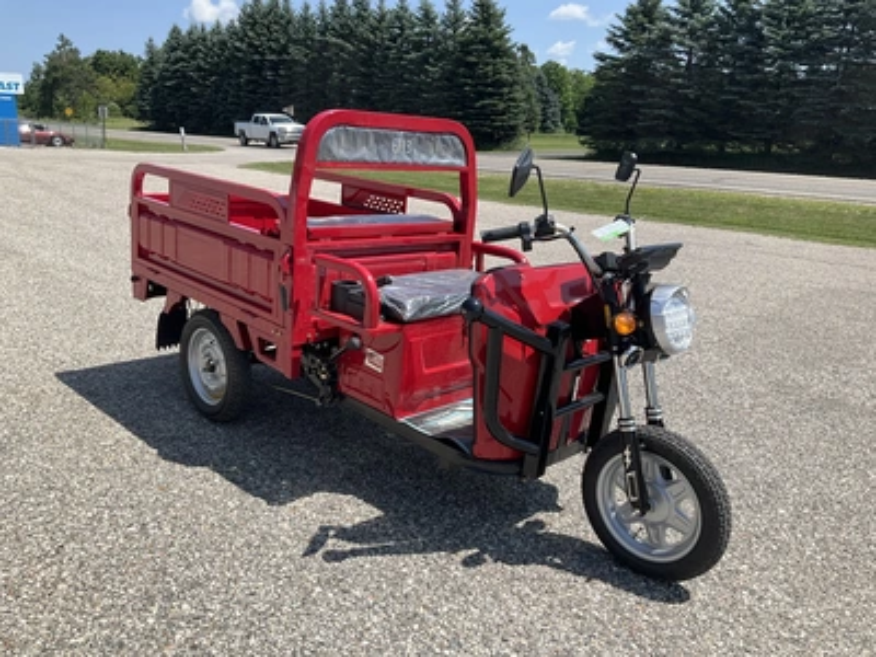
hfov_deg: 61.7
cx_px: 438
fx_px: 734
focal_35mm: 29
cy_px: 328
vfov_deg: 48.2
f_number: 1.8
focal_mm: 3
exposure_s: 1/1534
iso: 25
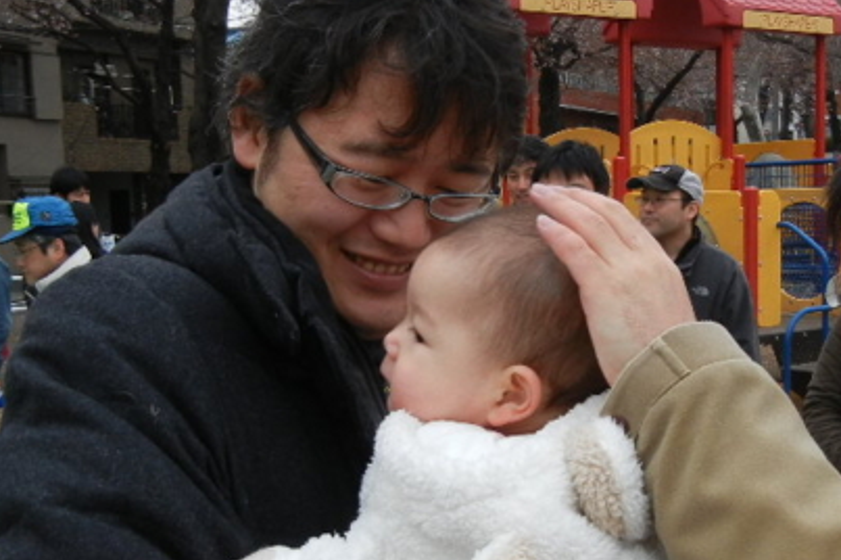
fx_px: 1447
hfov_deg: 32.4
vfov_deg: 21.7
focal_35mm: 62
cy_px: 395
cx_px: 432
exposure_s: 1/106
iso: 160
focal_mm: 5.4
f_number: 3.5
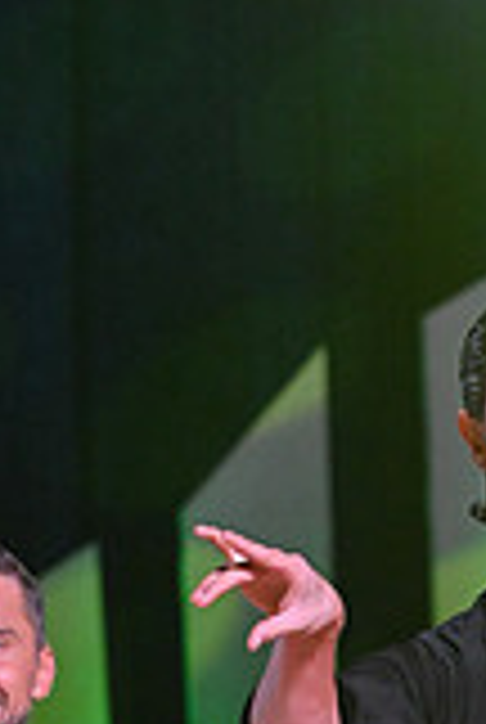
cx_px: 790
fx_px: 6170
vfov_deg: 6.6
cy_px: 1192
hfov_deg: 4.5
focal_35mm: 306
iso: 4000
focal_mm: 85
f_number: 5
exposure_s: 1/500
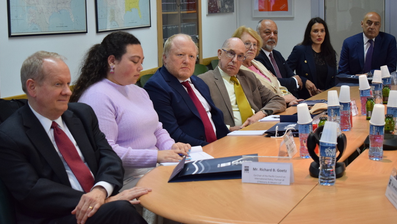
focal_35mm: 76
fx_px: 800
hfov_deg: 27.9
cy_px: 95
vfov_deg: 15.9
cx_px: 197
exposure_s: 1/60
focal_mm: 48
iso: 1100
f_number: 5.3
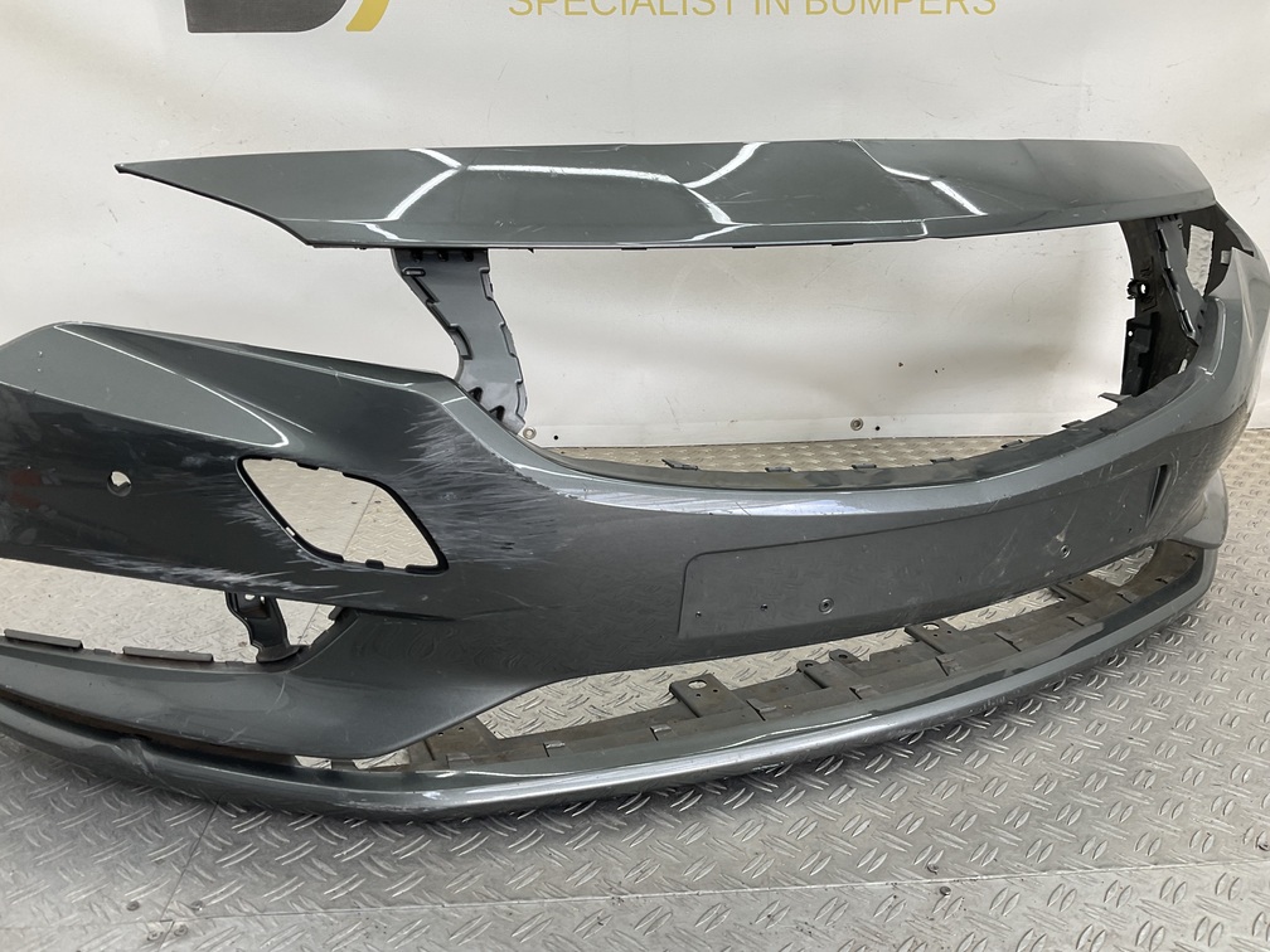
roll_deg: +0.4
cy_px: 476
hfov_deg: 61.7
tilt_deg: -17.4
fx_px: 1064
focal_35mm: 29
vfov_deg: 48.2
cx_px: 635
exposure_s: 1/120
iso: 25
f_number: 1.8
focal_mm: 3
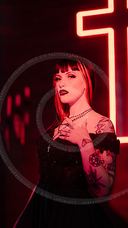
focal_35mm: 106
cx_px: 75
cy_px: 126
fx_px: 639
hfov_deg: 11.4
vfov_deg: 20.2
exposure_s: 1/320
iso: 320
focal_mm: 85
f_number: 1.2
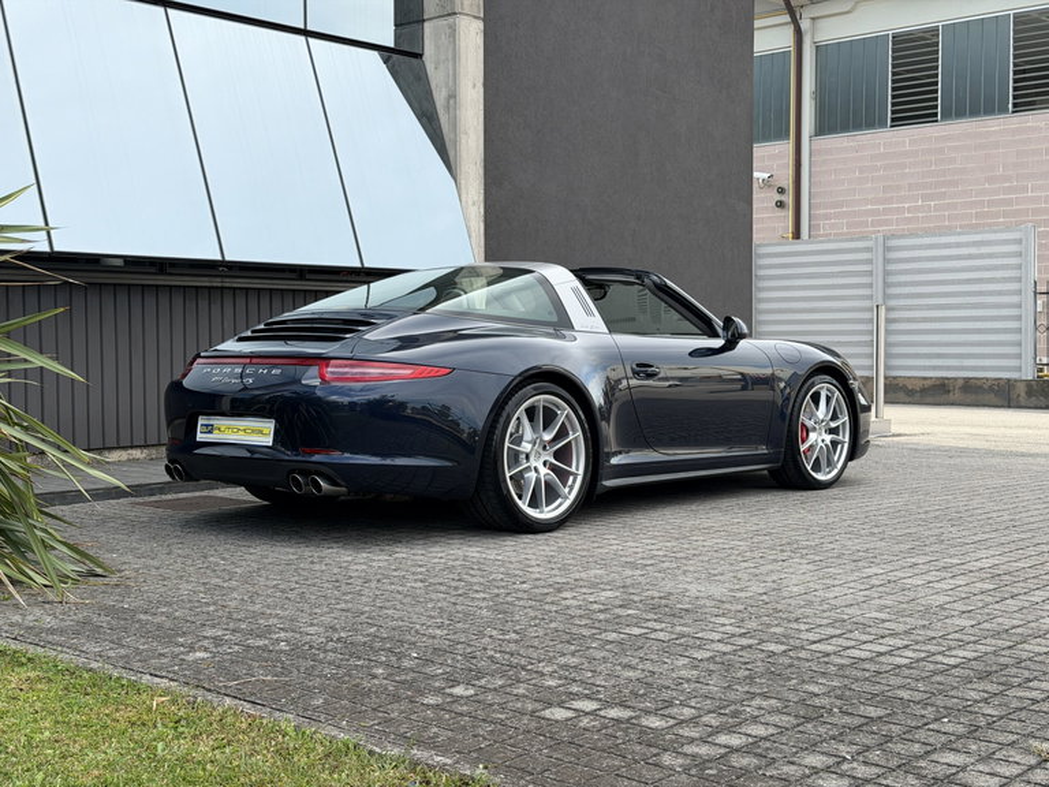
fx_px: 1455
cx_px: 524
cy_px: 394
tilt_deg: +1.0
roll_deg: +1.1
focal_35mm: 48
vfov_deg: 30.3
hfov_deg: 39.7
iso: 64
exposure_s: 1/917
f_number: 1.78
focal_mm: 6.76
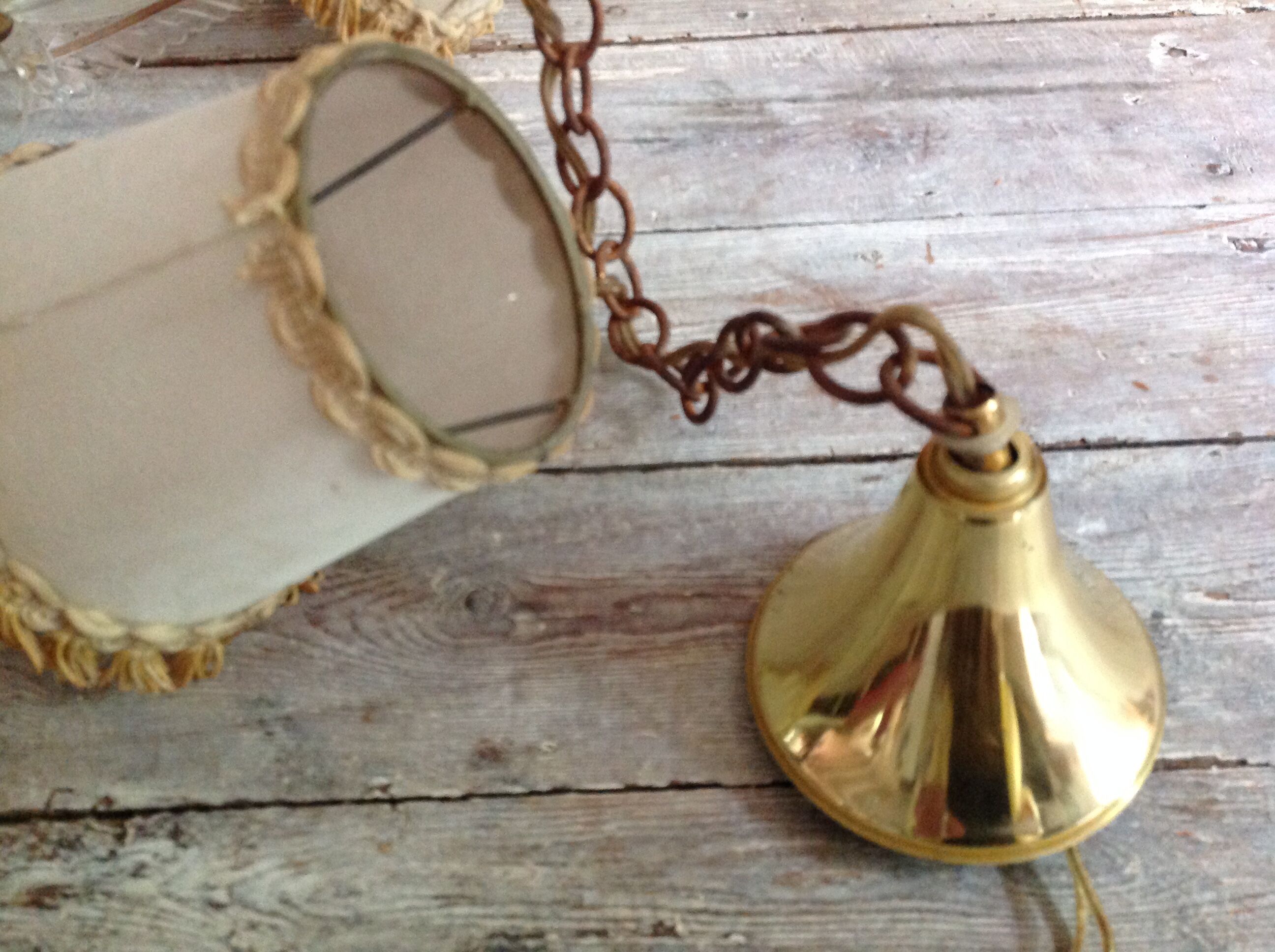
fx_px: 1287
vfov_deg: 40.6
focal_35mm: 35
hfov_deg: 52.7
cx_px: 638
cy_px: 476
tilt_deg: -55.6
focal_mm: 4.28
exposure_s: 1/15
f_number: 2.4
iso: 320
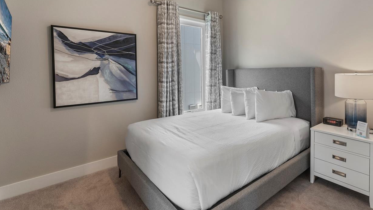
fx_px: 188
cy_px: 75
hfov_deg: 89.0
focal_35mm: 19
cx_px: 213
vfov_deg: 57.4
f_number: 7.1
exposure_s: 1/6
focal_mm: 14
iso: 400
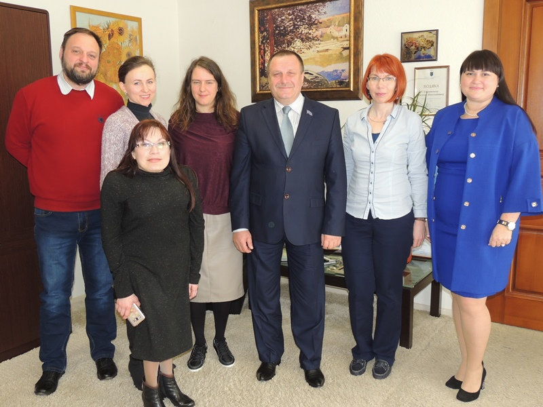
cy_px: 204
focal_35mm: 33
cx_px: 272
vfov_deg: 42.9
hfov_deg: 55.4
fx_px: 518
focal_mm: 5.8
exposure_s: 1/30
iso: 200
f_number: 3.2
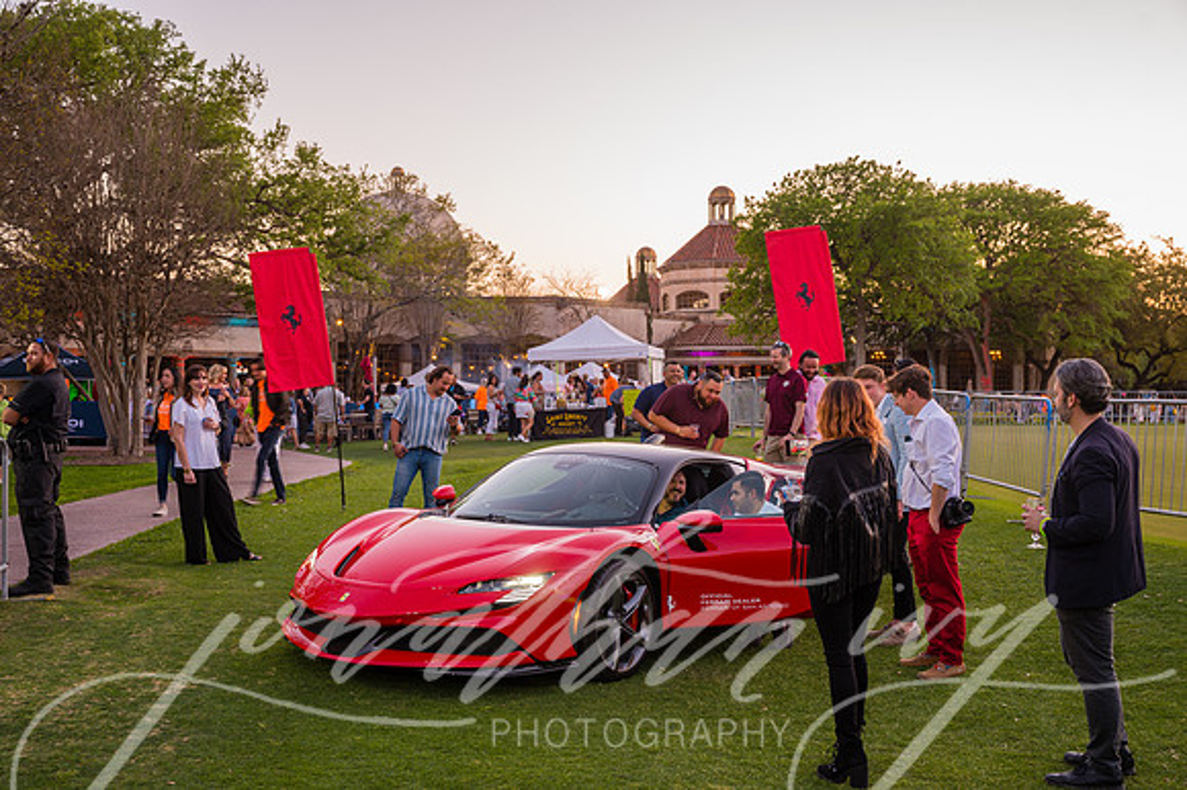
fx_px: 1318
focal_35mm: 40
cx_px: 594
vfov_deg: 33.4
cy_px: 395
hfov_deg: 48.5
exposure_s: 1/20
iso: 80
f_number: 4
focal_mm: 40
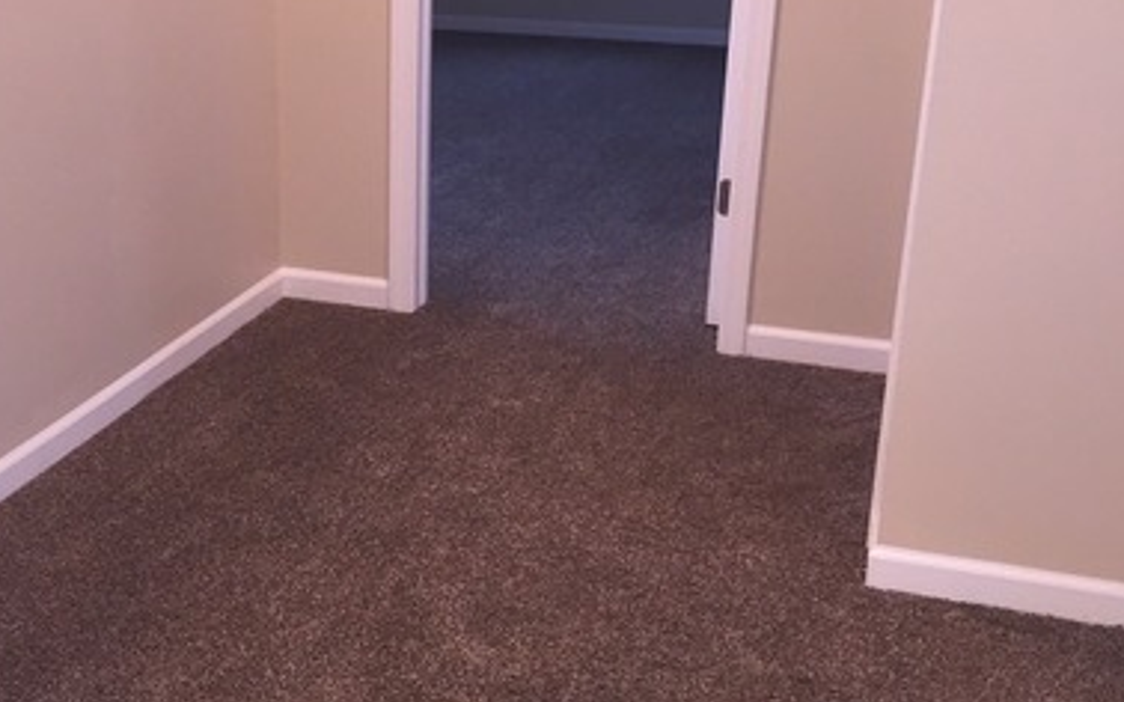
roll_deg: +0.0
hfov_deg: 38.5
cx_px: 387
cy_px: 324
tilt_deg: -18.8
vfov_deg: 24.8
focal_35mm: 52
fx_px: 1592
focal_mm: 4.15
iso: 100
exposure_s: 1/30
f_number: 2.2
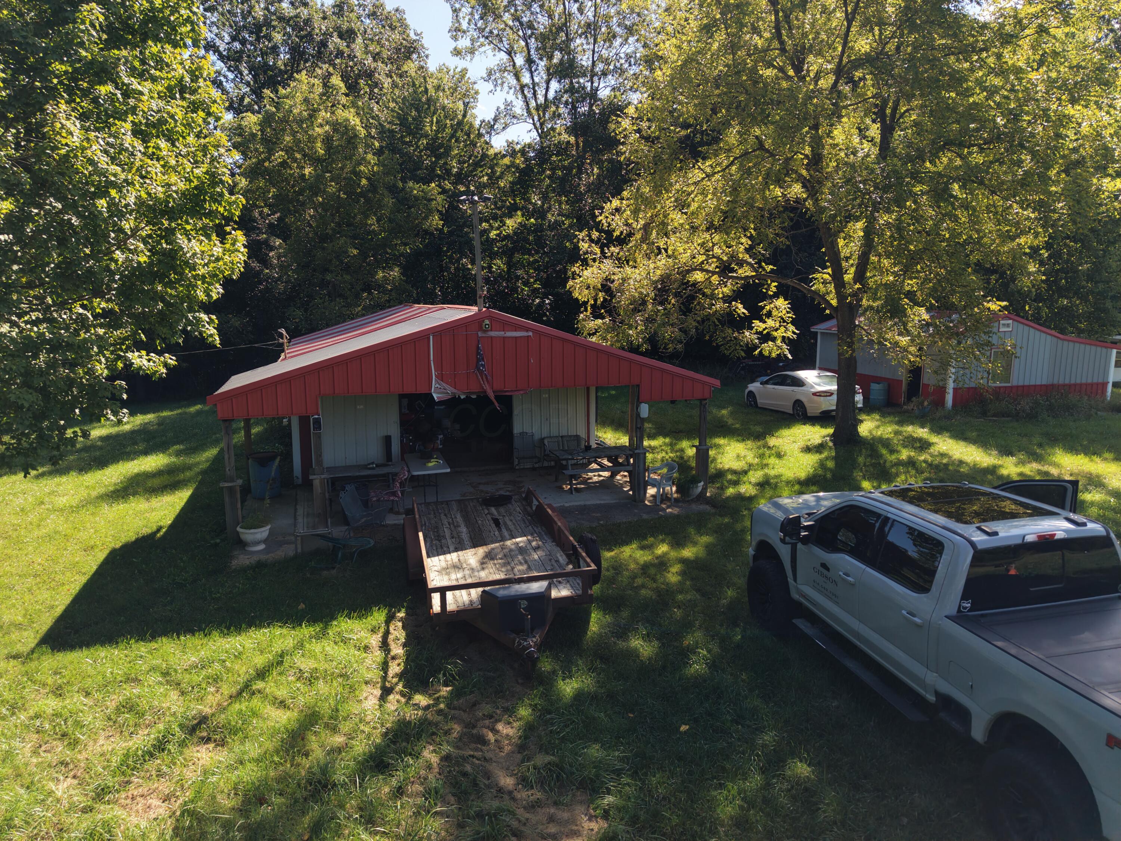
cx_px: 560
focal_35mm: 24
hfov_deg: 71.6
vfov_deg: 56.8
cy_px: 420
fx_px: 777
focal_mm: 8.67
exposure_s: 1/60
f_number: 1.8
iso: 100
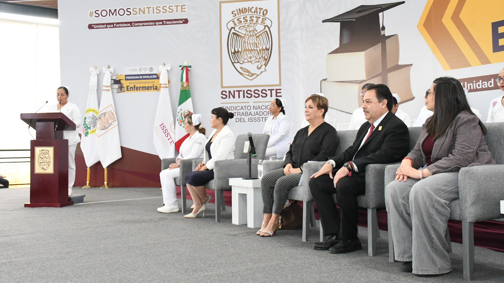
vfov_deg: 29.0
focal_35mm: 41
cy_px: 120
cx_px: 252
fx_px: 548
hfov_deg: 49.4
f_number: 10
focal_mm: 26
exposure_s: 1/125
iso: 6400
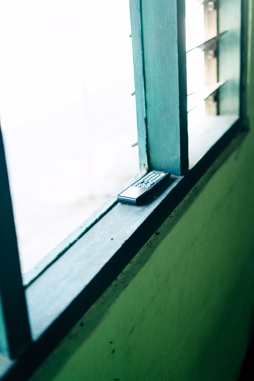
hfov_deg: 27.0
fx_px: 529
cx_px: 127
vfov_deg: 39.6
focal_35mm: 50
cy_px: 190
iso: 320
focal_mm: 50
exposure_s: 1/160
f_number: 2.2
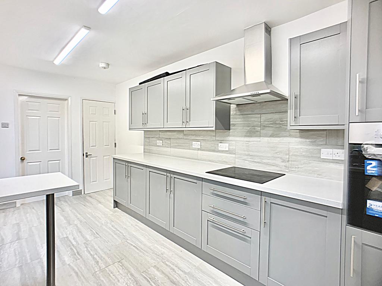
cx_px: 191
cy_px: 143
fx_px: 287
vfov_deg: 53.1
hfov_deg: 67.3
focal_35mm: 26
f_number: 1.8
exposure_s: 1/100
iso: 80
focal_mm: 4.25
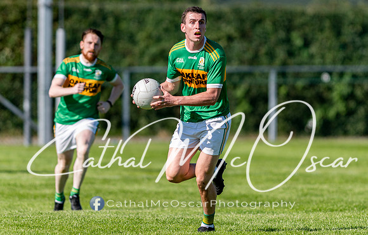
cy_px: 102
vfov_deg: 2.5
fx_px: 5435
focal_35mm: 539
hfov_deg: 3.9
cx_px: 197
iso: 160
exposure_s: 1/2500
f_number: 2.8
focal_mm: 300
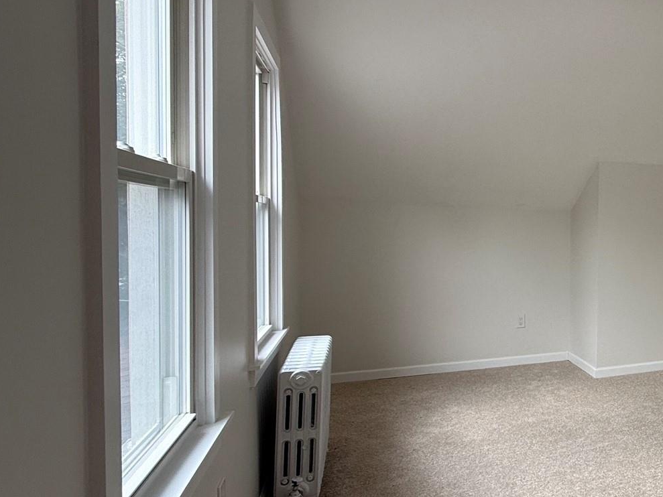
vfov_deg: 48.2
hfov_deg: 50.4
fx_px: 556
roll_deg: -1.1
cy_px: 240
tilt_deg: -0.6
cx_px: 657
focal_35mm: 29
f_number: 2.2
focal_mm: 2.22
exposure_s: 1/126
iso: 50
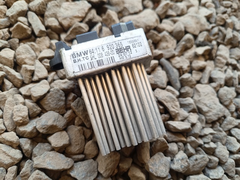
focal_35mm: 24
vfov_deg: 56.8
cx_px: 120
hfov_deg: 71.6
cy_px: 90
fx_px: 166
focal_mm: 5.59
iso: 165
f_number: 1.88
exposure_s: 1/101
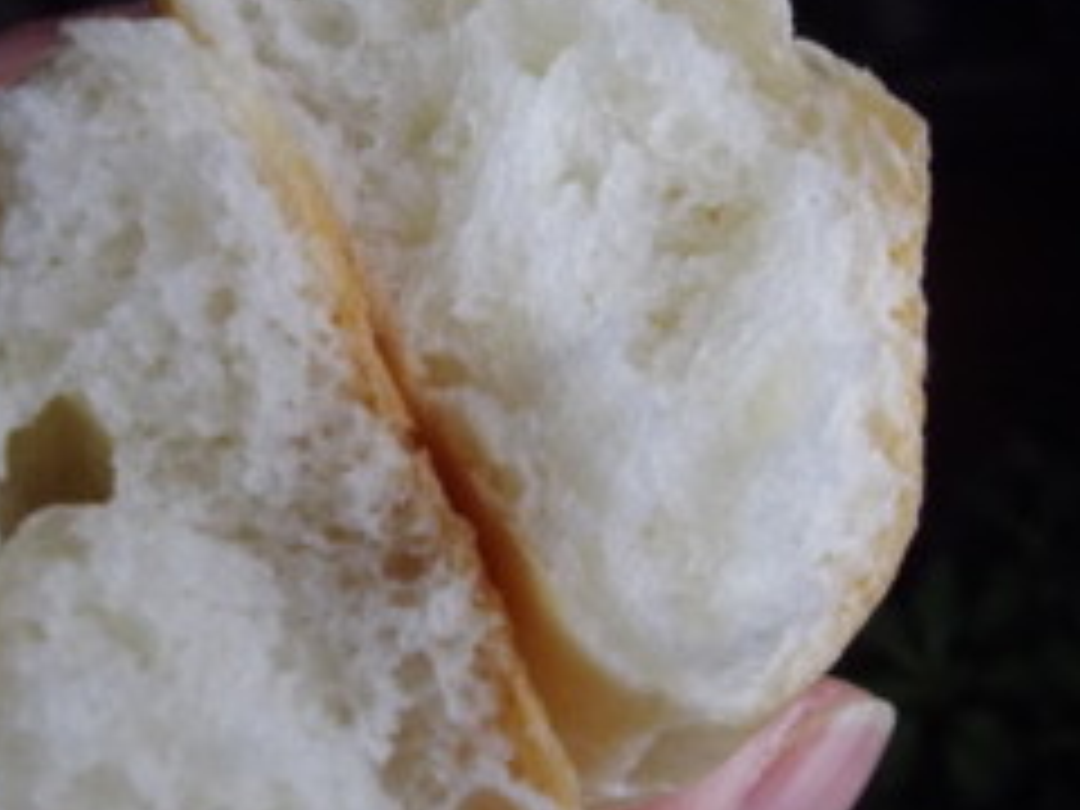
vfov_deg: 24.4
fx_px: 1872
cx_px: 441
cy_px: 477
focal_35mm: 60
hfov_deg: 32.1
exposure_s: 1/50
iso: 324
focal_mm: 5.8
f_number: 3.5
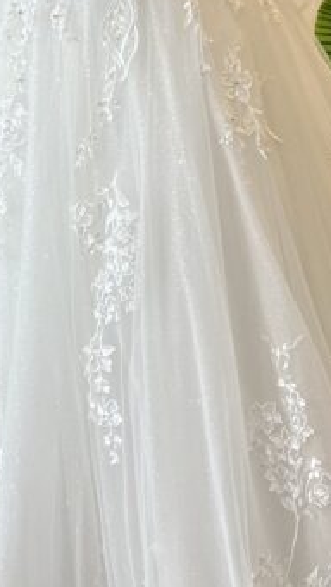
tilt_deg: -24.7
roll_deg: +0.7
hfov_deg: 14.2
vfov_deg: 24.0
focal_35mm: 85
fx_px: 1325
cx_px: 200
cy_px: 12
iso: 100
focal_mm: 5.7
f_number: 1.5
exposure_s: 1/120
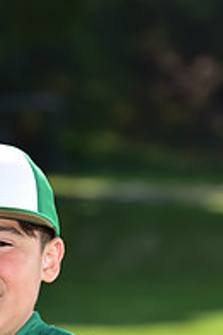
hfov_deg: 3.3
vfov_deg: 5.0
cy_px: 429
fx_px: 3844
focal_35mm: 413
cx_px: -25
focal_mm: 140
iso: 100
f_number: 5.6
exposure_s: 1/250
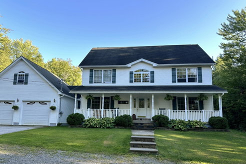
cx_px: 120
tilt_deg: +8.8
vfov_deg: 49.4
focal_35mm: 26
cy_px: 94
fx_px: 178
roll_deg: -1.5
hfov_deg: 69.4
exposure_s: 1/227
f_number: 1.78
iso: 80
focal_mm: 6.86
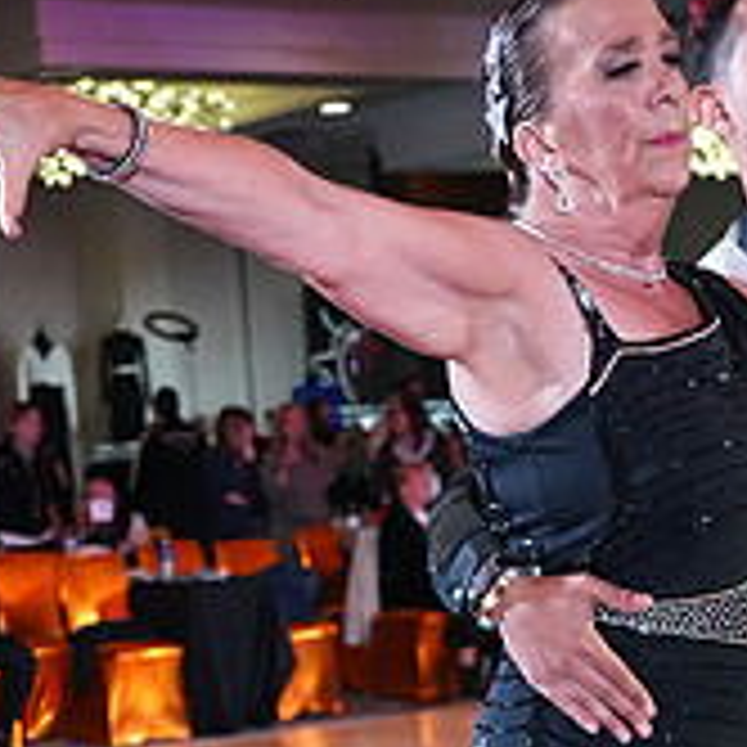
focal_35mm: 101
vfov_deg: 16.5
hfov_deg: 17.2
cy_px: 909
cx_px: 371
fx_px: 2466
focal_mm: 34
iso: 5000
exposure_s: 1/400
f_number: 4.5
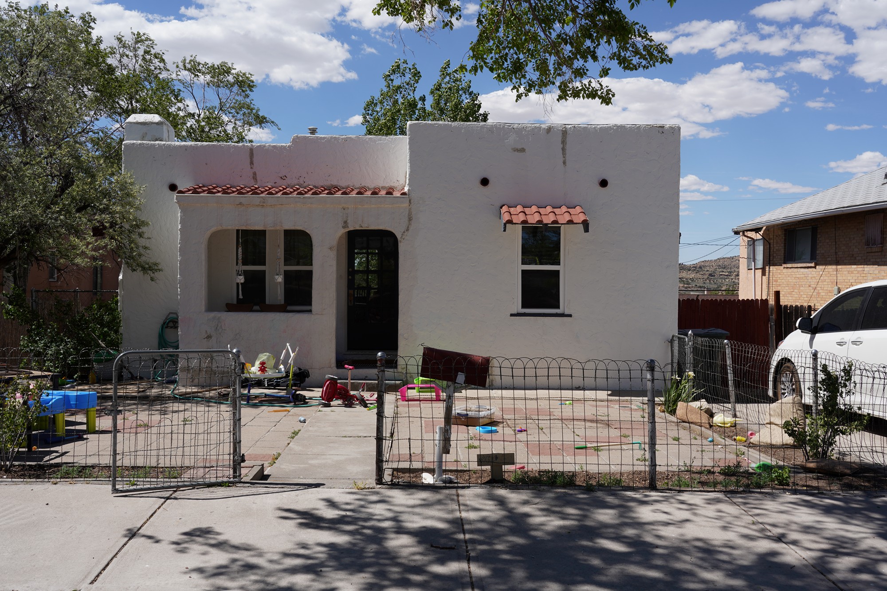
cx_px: 444
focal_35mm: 34
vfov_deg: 38.9
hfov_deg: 55.8
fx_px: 838
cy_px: 296
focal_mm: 34
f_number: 16
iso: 100
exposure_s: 1/100
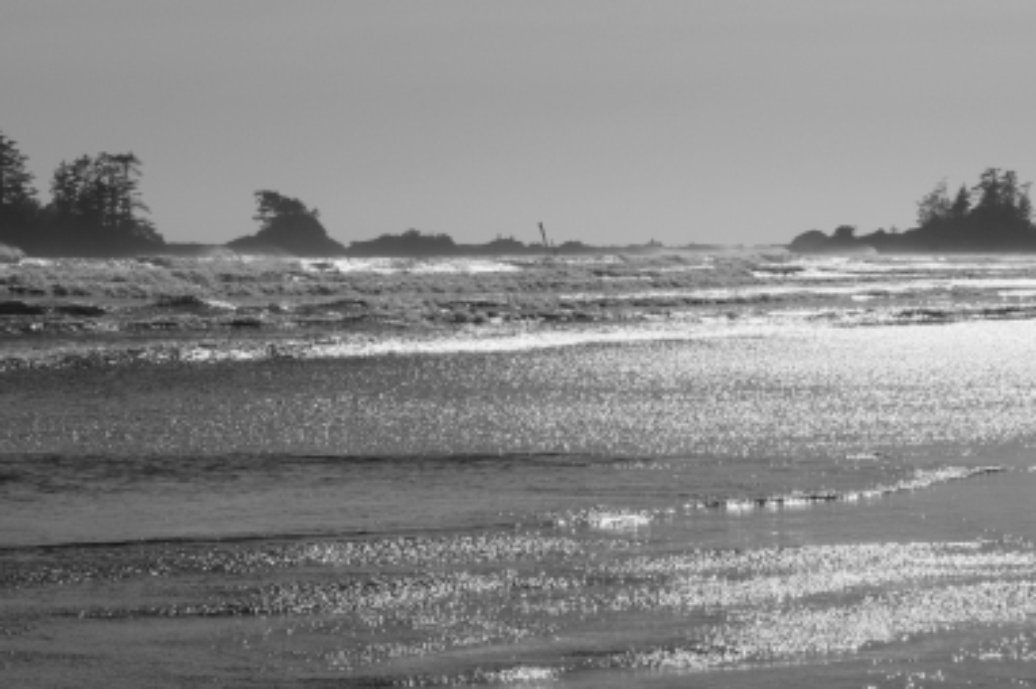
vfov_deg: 12.3
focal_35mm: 111
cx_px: 857
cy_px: 338
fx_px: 3192
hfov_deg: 18.2
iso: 400
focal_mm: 35
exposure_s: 1/2400
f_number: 13
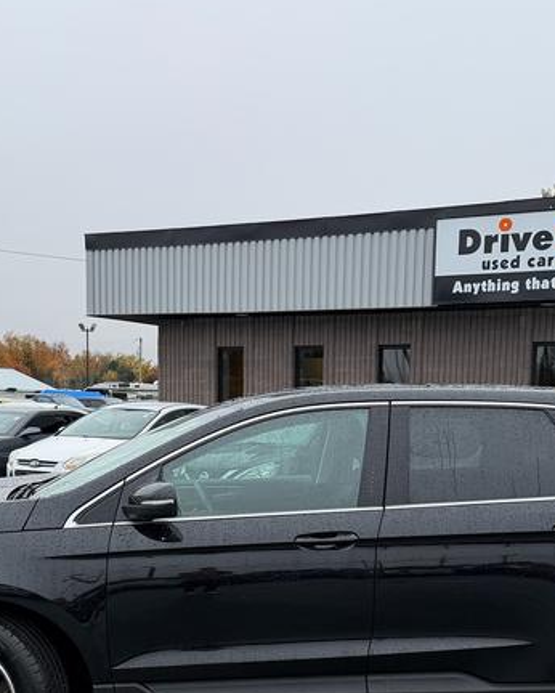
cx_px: 310
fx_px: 1067
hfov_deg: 29.1
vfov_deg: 34.9
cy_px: 547
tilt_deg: -5.9
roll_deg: -2.6
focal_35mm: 52
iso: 80
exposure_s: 1/979
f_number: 1.78
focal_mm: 6.76
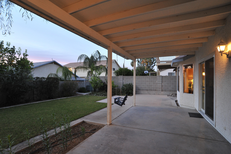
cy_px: 77
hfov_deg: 90.0
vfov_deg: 67.3
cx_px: 116
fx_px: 115
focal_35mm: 18
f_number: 7.1
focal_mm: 18
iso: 1250
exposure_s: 1/25
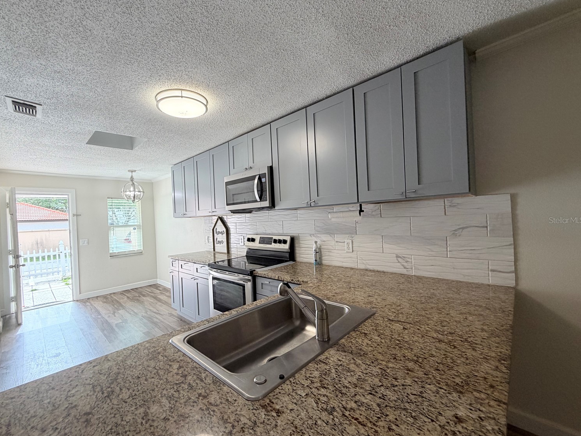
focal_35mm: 15
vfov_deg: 81.8
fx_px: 252
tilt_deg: -0.4
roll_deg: +1.6
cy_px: 220
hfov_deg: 98.1
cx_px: 274
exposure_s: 1/120
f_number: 2.2
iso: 125
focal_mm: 2.22
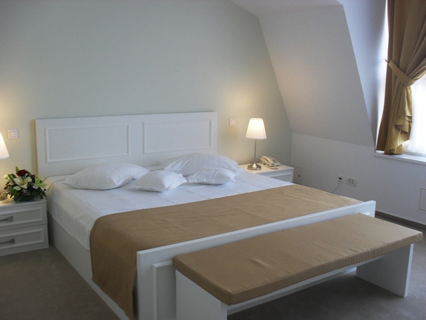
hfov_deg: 52.6
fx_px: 431
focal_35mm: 35
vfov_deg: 40.7
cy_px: 160
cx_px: 213
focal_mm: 6.3
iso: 100
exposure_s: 1/60
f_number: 3.2
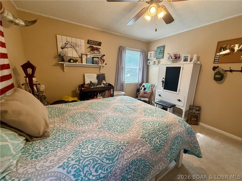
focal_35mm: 14
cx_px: 121
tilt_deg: -10.9
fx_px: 98
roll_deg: -1.9
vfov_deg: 85.7
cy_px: 90
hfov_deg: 102.1
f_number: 2.2
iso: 320
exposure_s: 1/120
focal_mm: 2.22
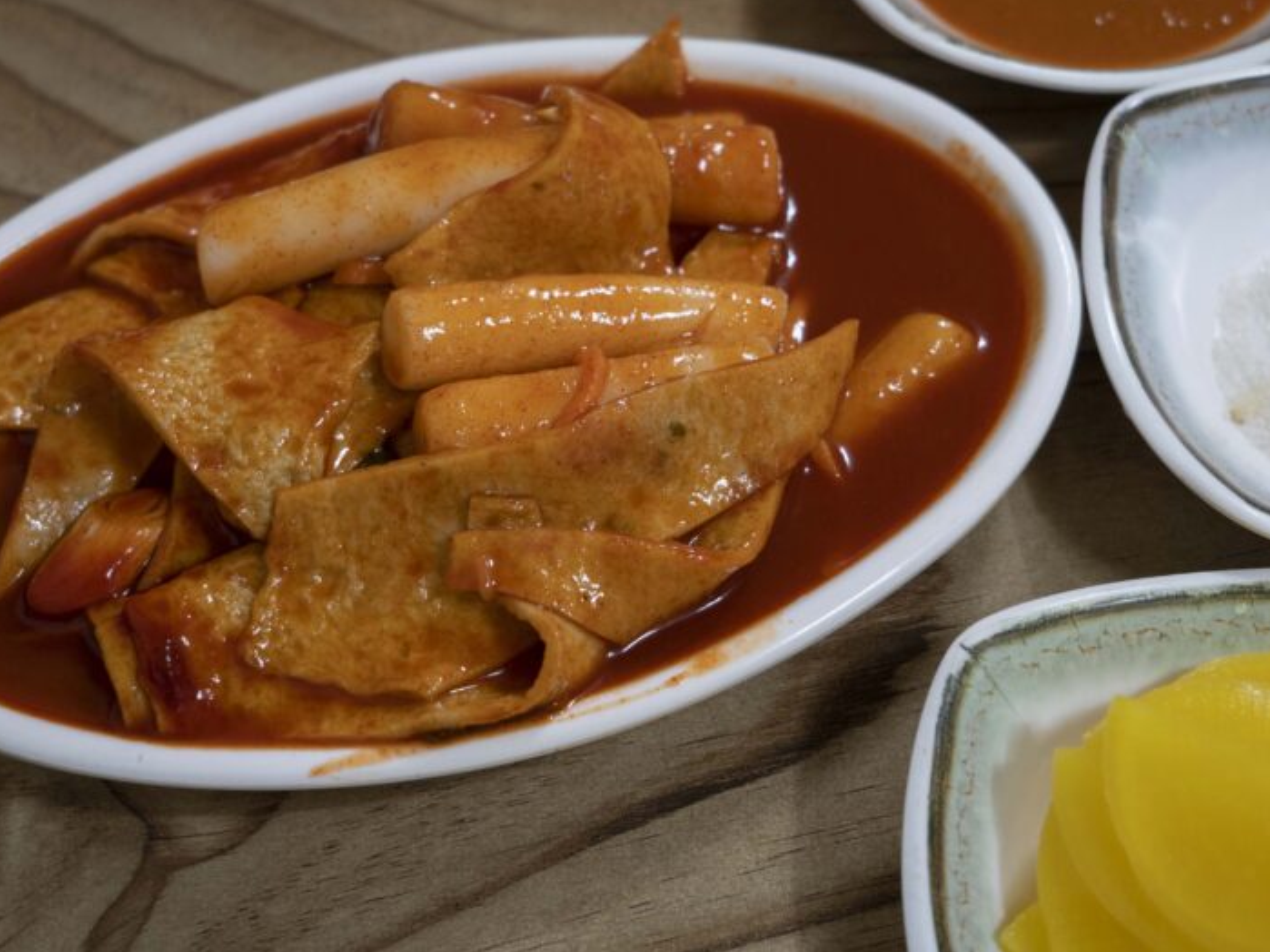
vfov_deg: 23.6
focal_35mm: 62
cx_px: 689
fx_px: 2274
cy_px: 381
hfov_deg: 31.2
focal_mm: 44
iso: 800
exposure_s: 1/60
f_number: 5.6
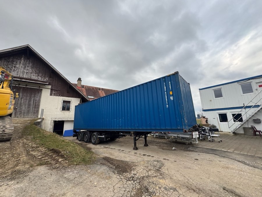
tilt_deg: +12.1
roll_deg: +1.9
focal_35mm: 14
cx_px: 131
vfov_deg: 85.7
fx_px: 106
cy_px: 98
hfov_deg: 102.1
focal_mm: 2.22
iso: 40
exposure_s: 1/204
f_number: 2.2
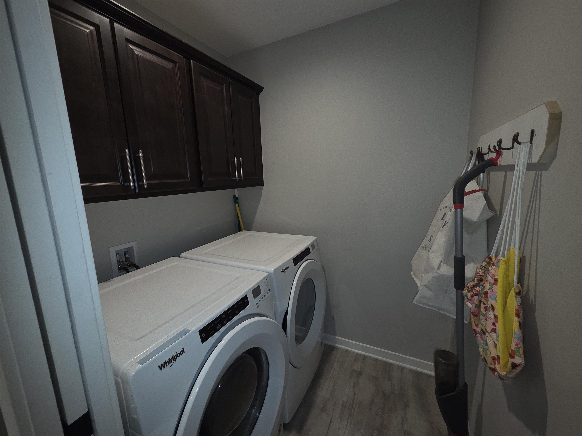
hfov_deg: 106.2
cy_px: 218
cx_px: 291
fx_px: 219
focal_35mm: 13
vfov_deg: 89.9
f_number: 2.2
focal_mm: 2.2
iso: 125
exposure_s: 1/60
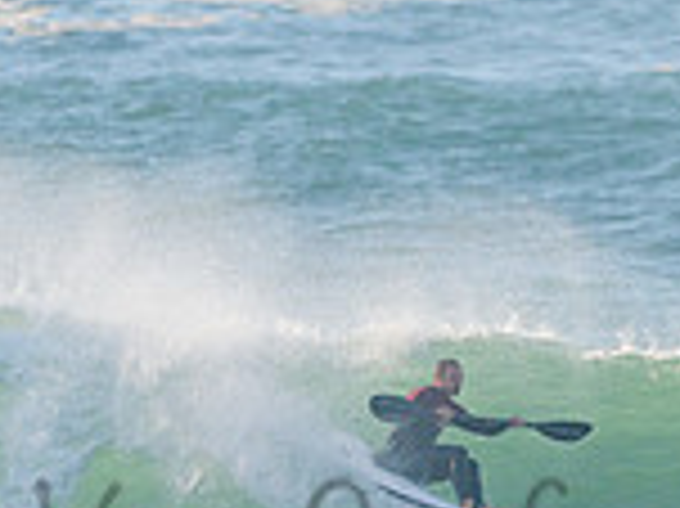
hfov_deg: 1.1
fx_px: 36175
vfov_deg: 0.8
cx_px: 500
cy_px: 510
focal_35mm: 1843
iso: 220
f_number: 5.6
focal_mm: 500
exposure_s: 1/1600
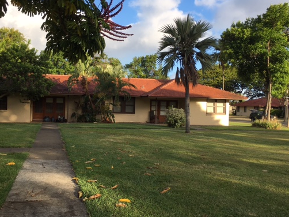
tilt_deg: -0.2
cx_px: 117
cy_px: 111
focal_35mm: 37
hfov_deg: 49.9
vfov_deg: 38.6
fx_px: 309
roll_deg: -1.9
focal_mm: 4.15
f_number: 2.2
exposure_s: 1/541
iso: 25
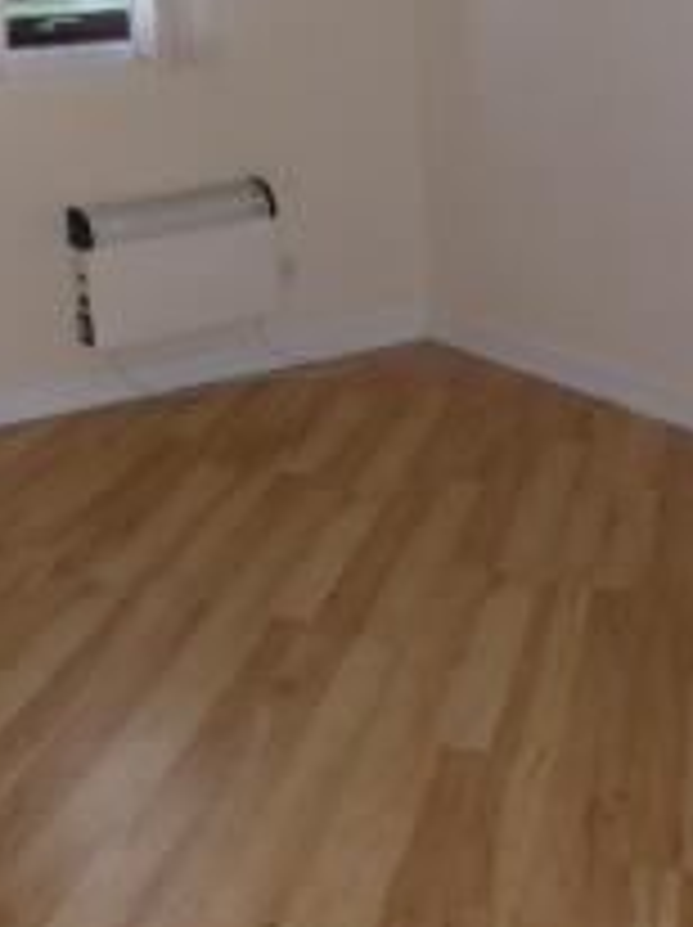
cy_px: 106
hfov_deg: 28.5
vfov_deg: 35.5
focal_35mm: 51
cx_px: 288
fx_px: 1364
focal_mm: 4.3
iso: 100
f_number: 3.3
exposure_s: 1/60
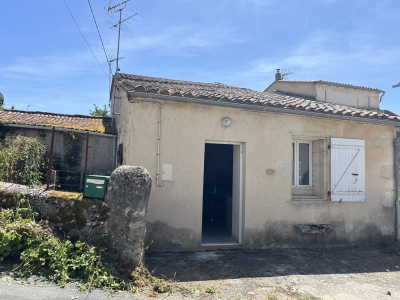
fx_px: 300
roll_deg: -0.9
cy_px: 150
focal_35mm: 26
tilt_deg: +4.2
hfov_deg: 67.3
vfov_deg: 53.1
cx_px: 200
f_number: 1.6
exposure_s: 1/2410
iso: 50
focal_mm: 5.1
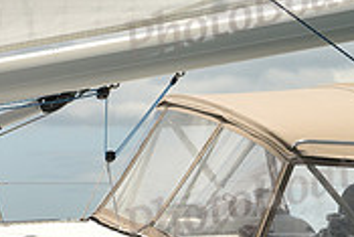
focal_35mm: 404
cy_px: 272
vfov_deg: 3.4
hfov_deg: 5.1
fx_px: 3976
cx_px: 516
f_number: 11
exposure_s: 1/800
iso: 320
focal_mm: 122
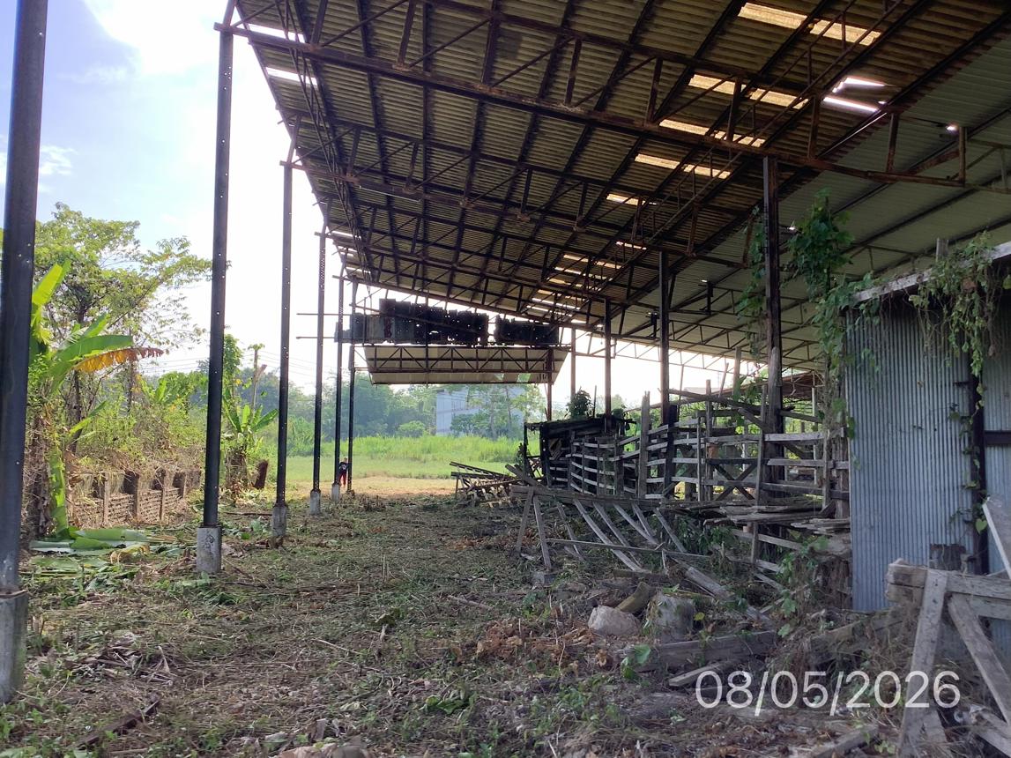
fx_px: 905
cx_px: 506
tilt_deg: +2.5
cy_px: 379
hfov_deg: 58.4
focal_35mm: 31
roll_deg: -1.9
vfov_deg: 45.4
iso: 25
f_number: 2.4
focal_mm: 3.3
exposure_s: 1/217
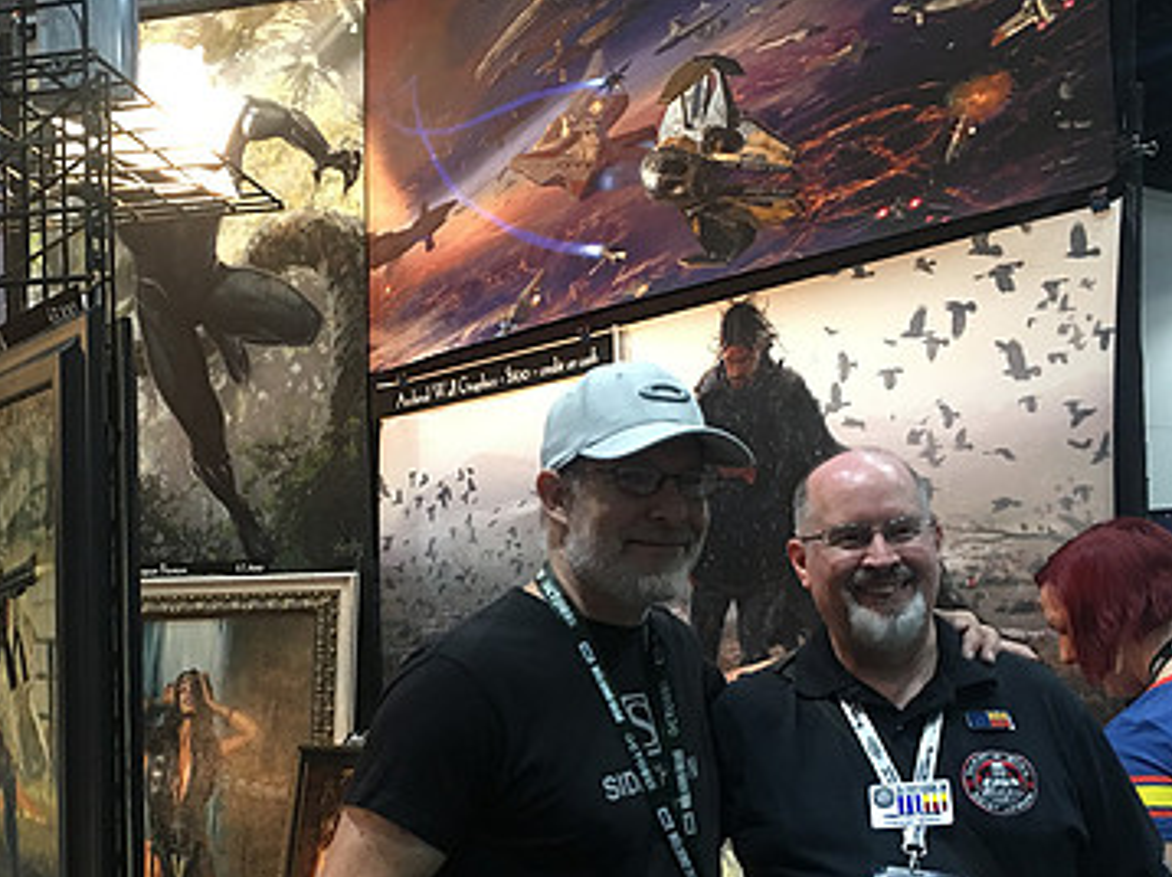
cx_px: 419
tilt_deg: +1.5
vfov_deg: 30.5
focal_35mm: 47
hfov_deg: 40.1
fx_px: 1590
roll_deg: +0.7
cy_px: 630
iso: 64
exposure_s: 1/15
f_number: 2.2
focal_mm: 4.15
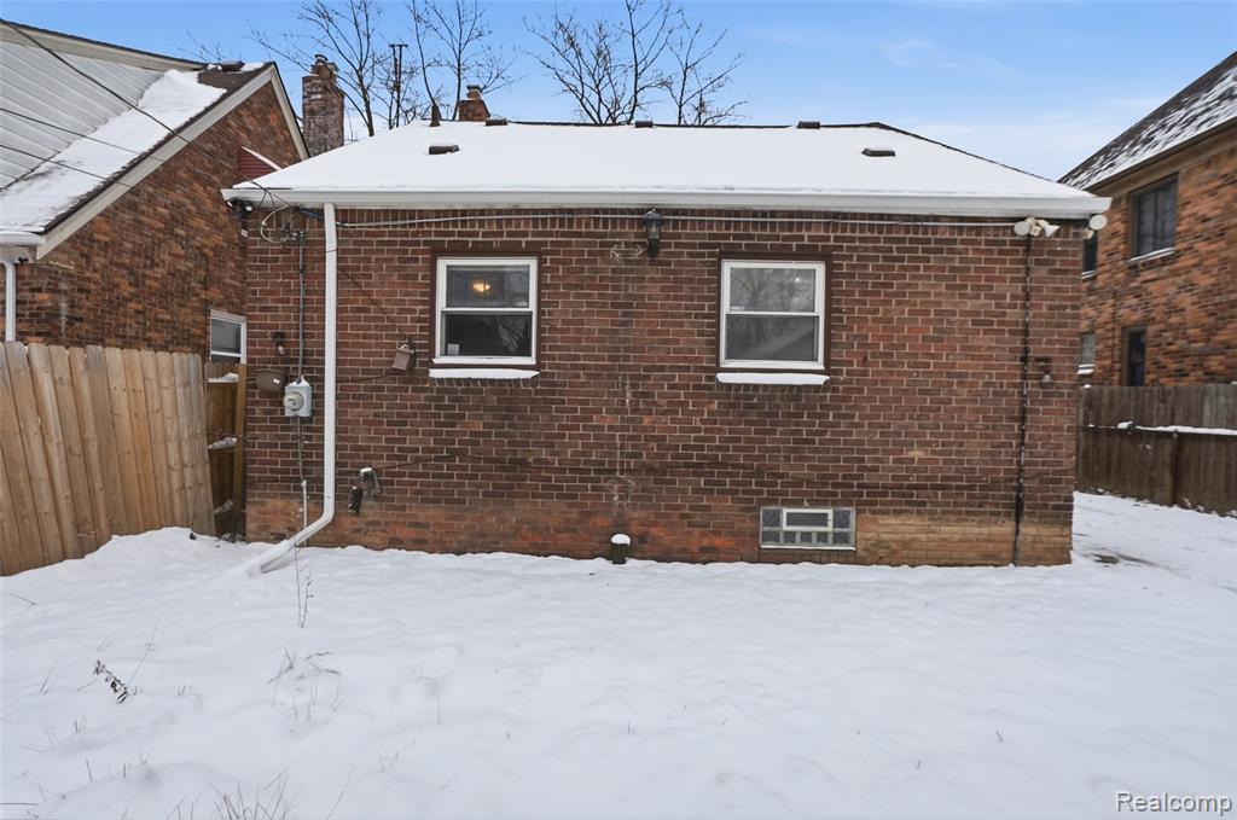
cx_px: 618
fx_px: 583
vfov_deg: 70.2
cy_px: 410
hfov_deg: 93.4
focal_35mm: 17
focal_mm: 17
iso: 2000
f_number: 8
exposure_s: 1/8000
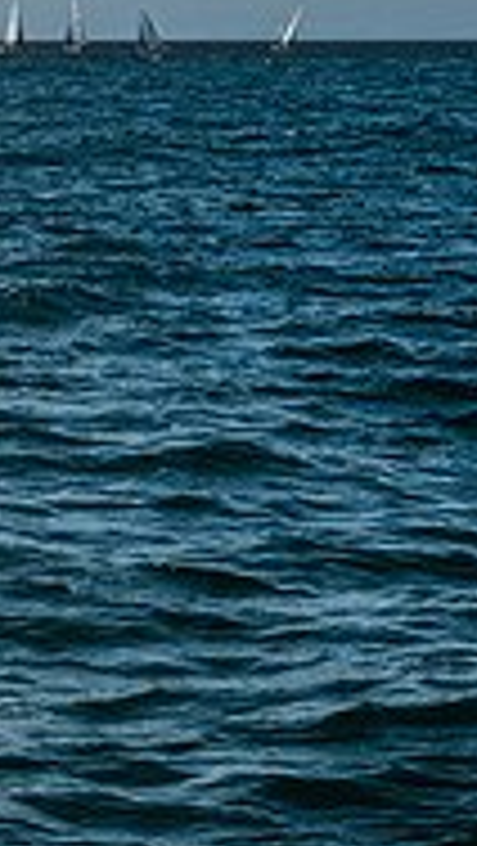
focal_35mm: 173
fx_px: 3883
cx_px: -788
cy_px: -87
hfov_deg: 6.6
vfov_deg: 12.2
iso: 400
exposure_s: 1/800
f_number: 10
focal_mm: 41
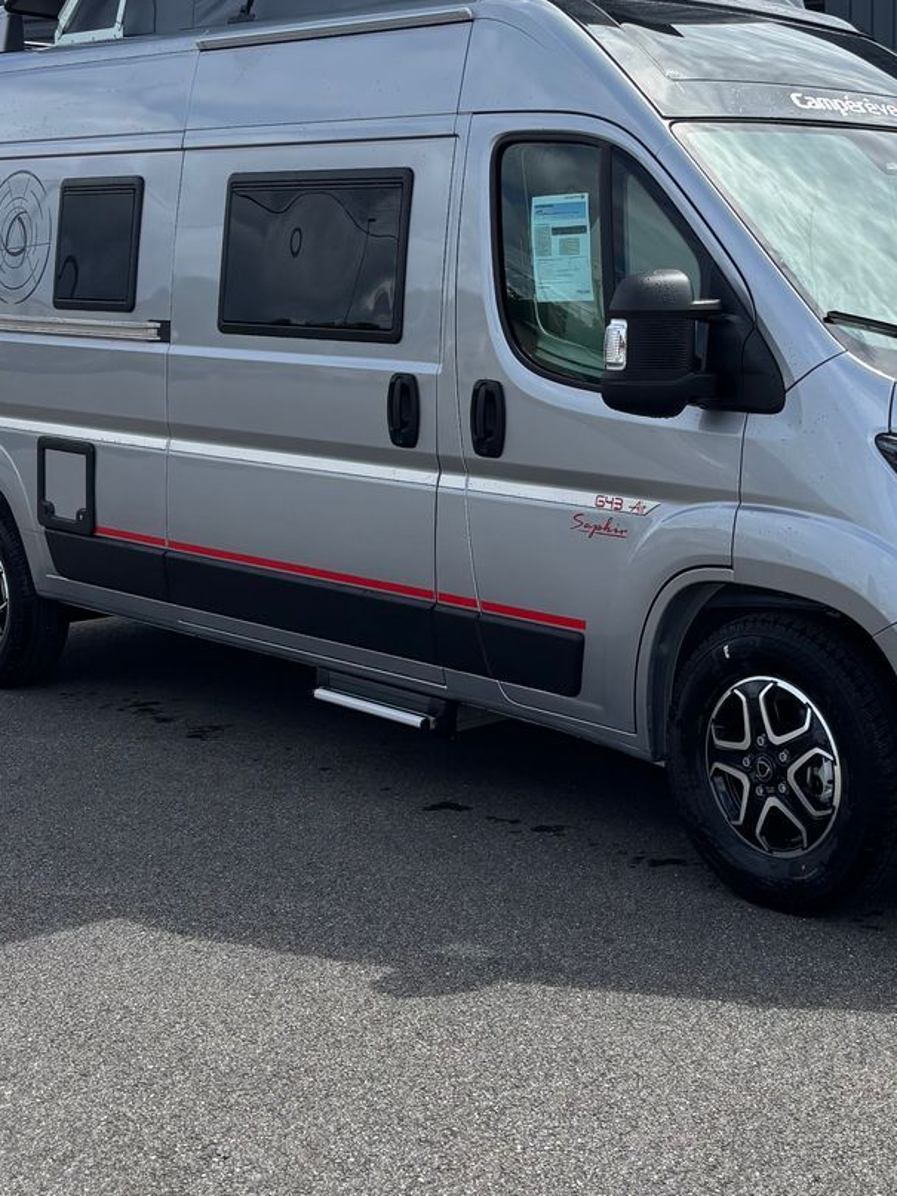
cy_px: 337
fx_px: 1901
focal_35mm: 55
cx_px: 627
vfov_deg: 34.4
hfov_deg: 26.3
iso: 50
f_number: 1.6
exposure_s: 1/3937
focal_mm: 5.96
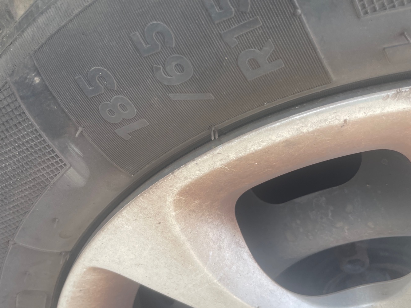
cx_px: 204
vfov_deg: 40.6
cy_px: 129
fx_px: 416
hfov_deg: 52.6
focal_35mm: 35
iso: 32
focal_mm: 4.2
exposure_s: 1/237
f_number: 1.6
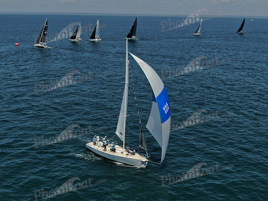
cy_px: 100
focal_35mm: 48
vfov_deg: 30.3
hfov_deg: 39.7
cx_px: 134
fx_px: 372
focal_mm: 8.6
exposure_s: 1/1600
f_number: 3.8
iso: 100
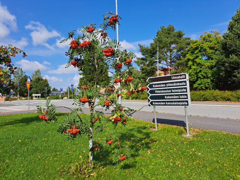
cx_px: 120
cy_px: 90
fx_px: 166
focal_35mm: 24
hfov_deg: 71.6
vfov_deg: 56.8
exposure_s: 1/1399
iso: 50
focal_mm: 5.23
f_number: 1.8
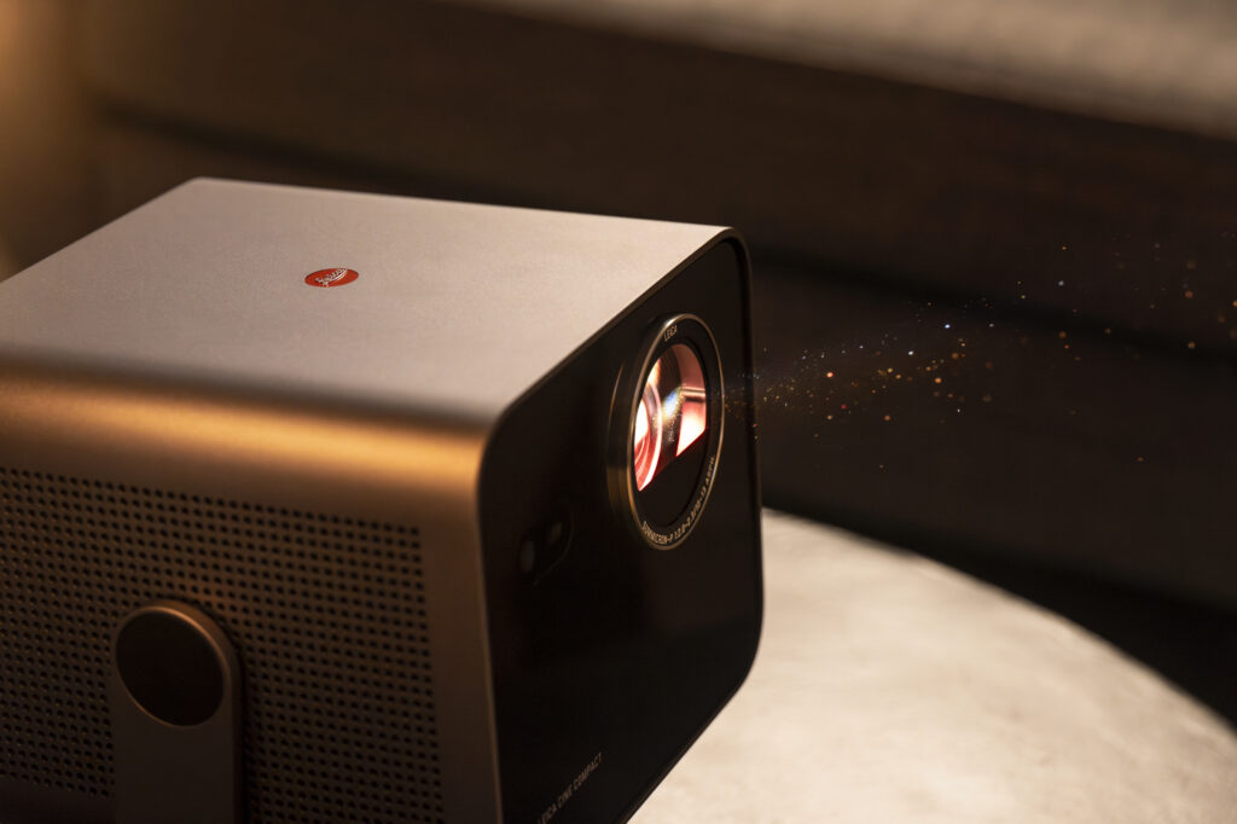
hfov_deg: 25.1
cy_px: 412
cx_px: 618
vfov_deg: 16.8
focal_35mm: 81
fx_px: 2782
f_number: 3.9
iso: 6400
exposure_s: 1/80
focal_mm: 81
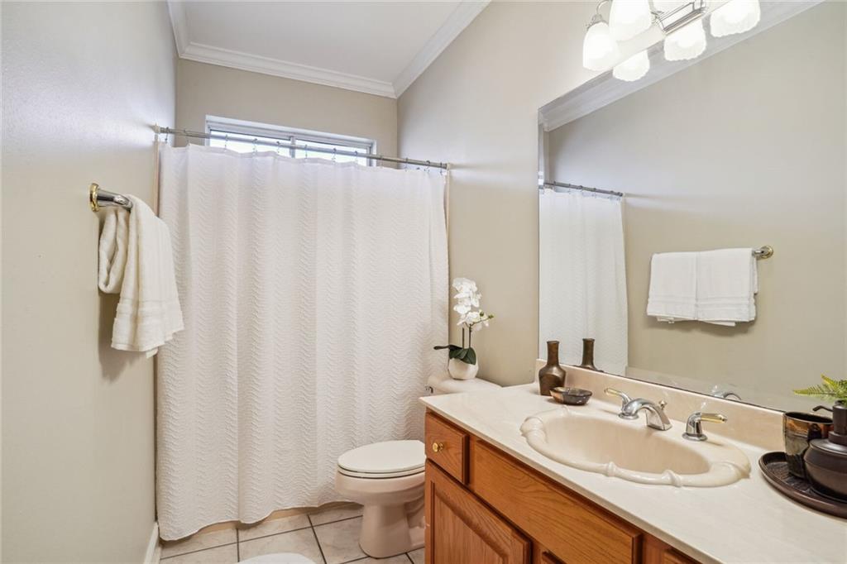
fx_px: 400
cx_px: 424
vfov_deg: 70.4
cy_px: 282
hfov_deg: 93.3
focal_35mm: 17
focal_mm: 17
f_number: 11
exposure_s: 1/20
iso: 800
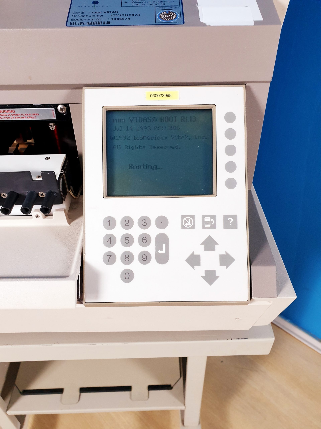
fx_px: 321
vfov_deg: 67.3
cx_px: 160
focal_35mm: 26
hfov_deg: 53.1
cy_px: 214
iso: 160
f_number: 2.4
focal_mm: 4.3
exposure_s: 1/50
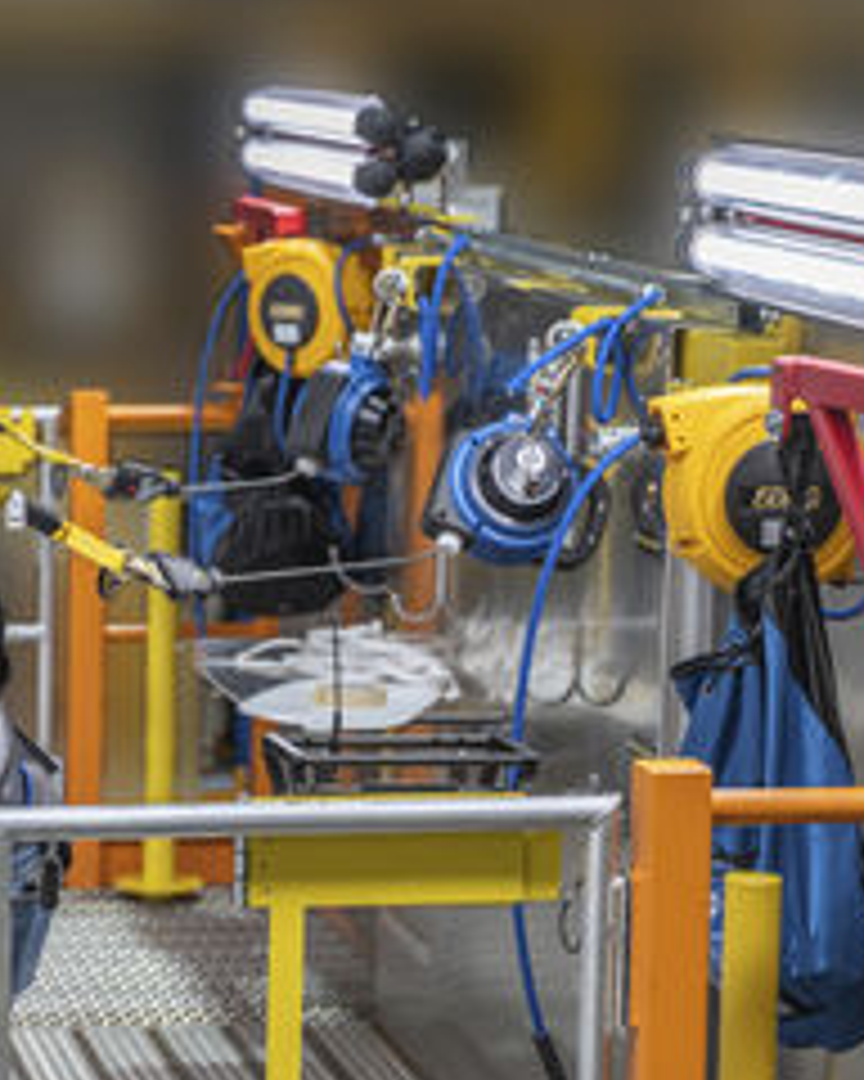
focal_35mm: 137
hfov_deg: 11.2
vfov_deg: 14.1
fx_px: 4379
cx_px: 216
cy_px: 623
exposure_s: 1/125
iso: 400
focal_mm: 70
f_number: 3.2
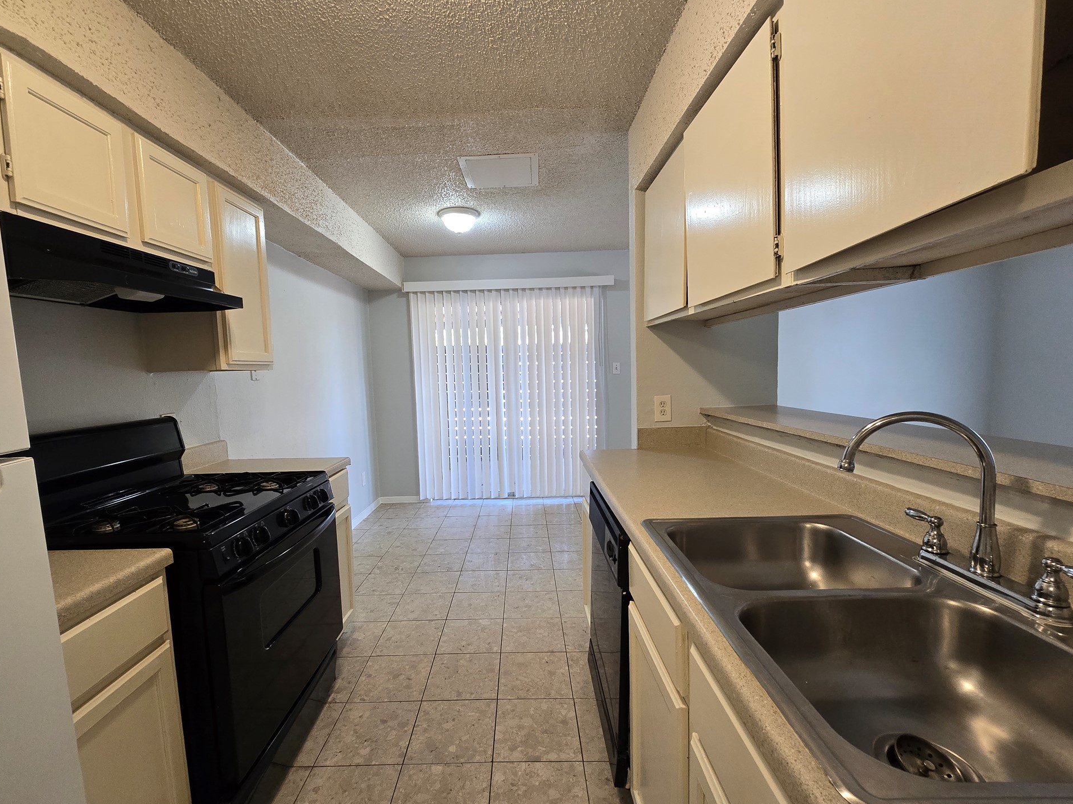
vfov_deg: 85.6
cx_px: 517
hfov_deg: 102.0
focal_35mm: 14
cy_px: 411
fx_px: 434
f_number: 2.2
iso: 200
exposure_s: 1/60
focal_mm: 2.2
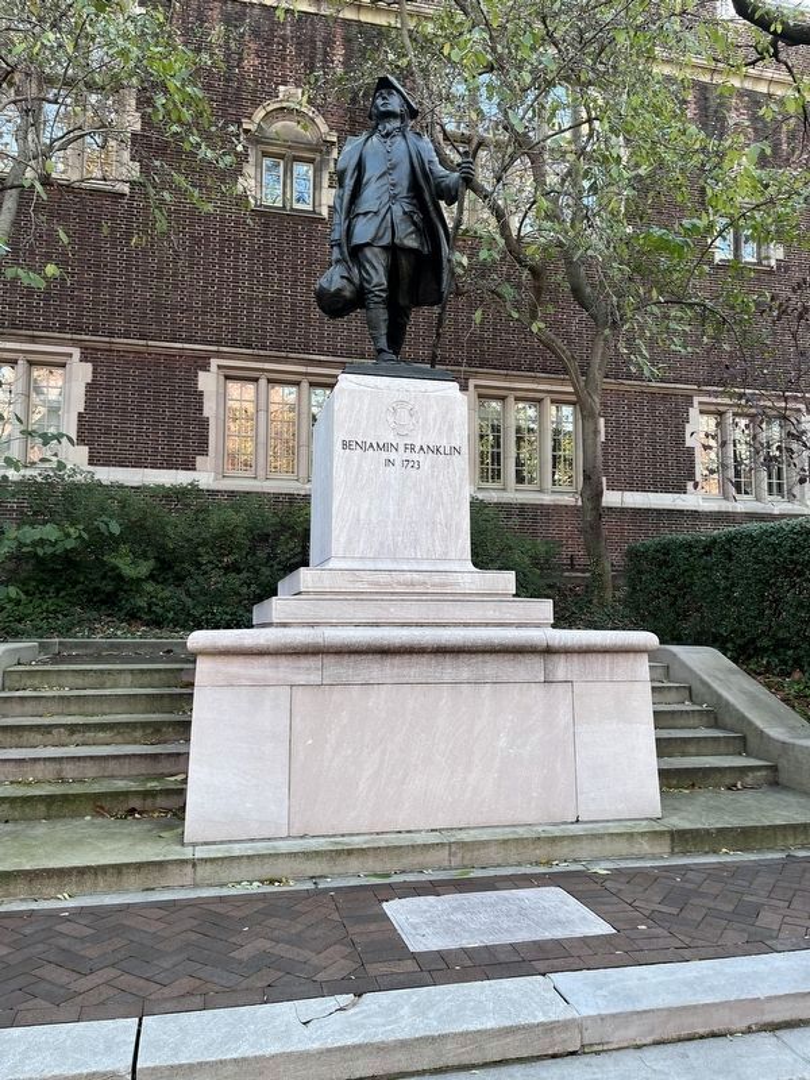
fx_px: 811
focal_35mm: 26
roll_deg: -2.0
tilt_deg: +9.9
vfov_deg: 67.3
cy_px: 540
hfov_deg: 53.1
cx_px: 405
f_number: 1.6
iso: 32
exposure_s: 1/145
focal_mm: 5.1
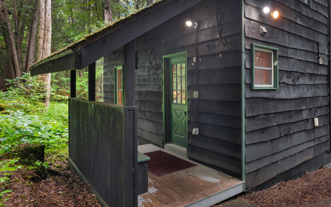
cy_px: 85
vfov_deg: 50.8
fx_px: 217
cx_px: 221
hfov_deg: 72.5
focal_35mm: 24
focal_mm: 16
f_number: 4
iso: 250
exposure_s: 1/20
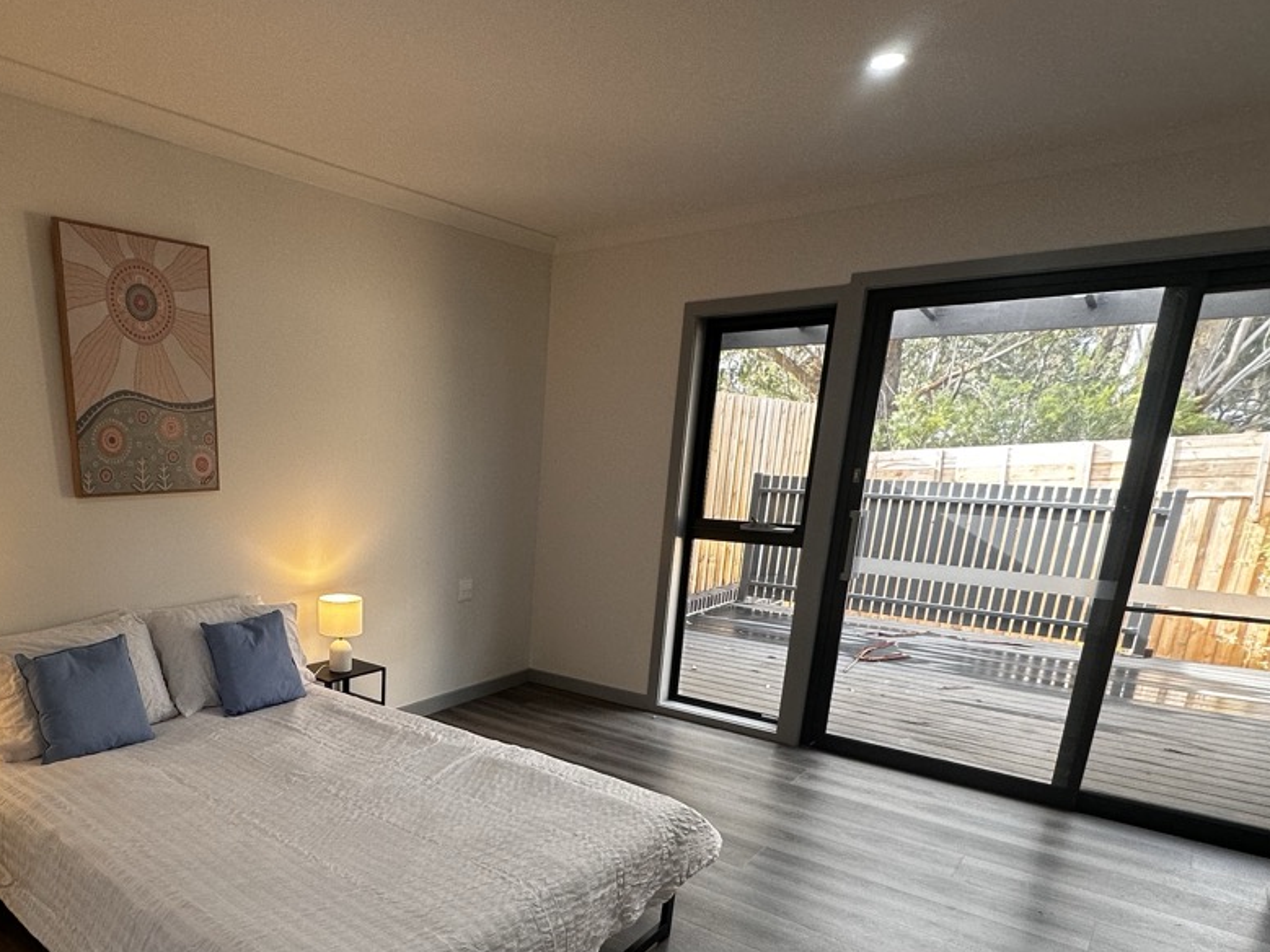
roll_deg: -0.6
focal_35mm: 23
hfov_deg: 71.1
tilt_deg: -14.7
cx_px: 393
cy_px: 668
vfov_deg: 57.0
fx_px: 844
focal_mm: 2.22
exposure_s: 1/100
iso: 80
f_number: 2.2
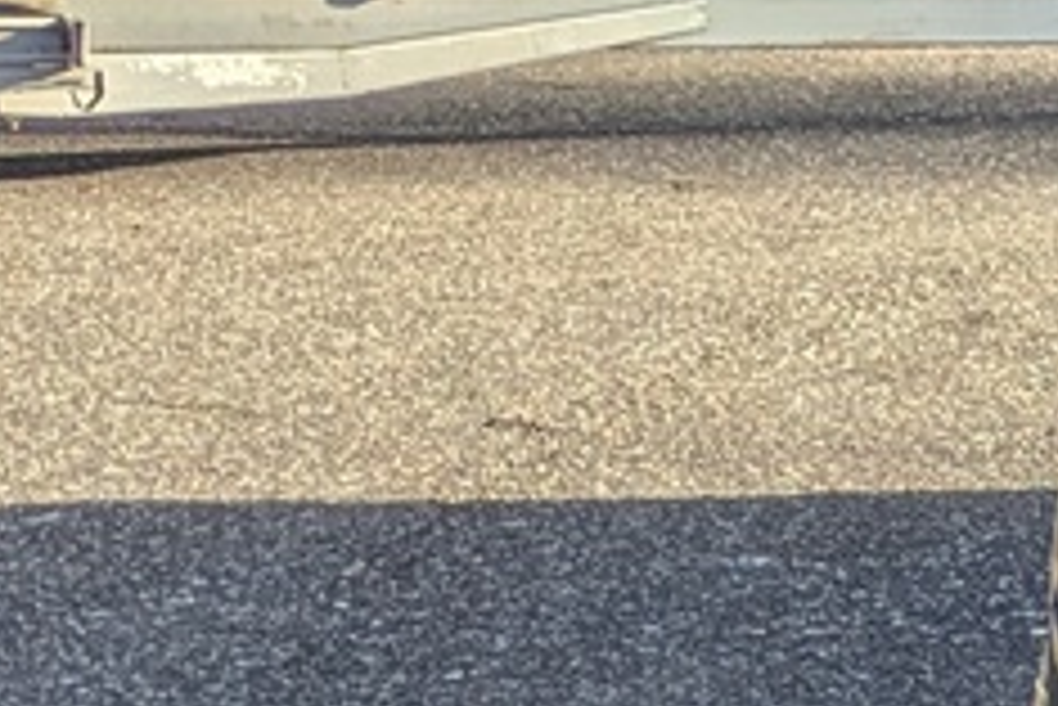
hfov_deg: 9.9
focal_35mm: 177
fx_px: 5205
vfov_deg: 7.6
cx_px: 2674
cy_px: 1041
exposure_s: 1/817
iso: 45
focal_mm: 5.43
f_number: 1.89
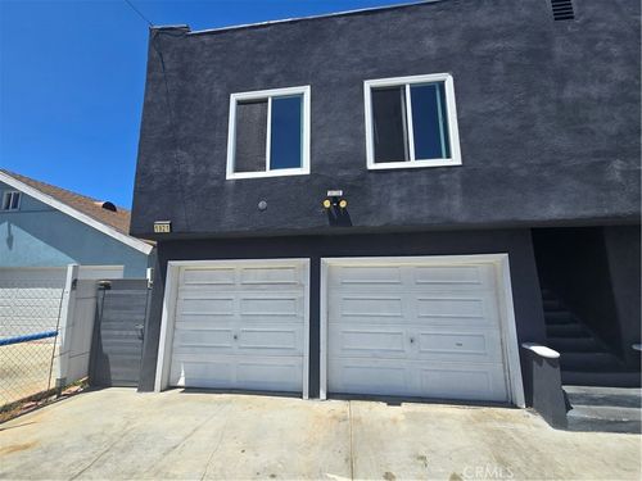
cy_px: 240
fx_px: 241
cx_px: 321
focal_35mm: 13
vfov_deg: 89.9
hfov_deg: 106.2
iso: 50
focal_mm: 2.2
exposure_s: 1/2000
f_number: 2.2
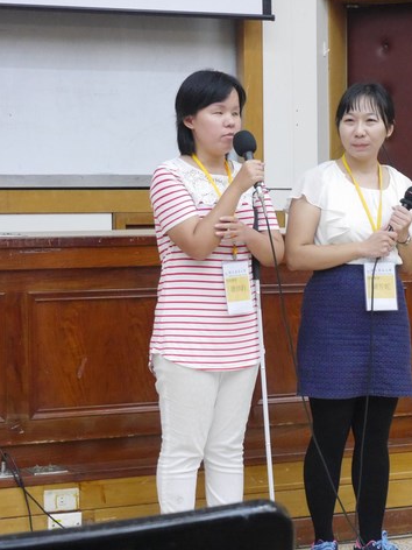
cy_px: 271
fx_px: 1508
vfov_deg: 20.7
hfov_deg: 15.5
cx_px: 277
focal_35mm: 95
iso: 3200
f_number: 5.6
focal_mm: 35
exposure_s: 1/80
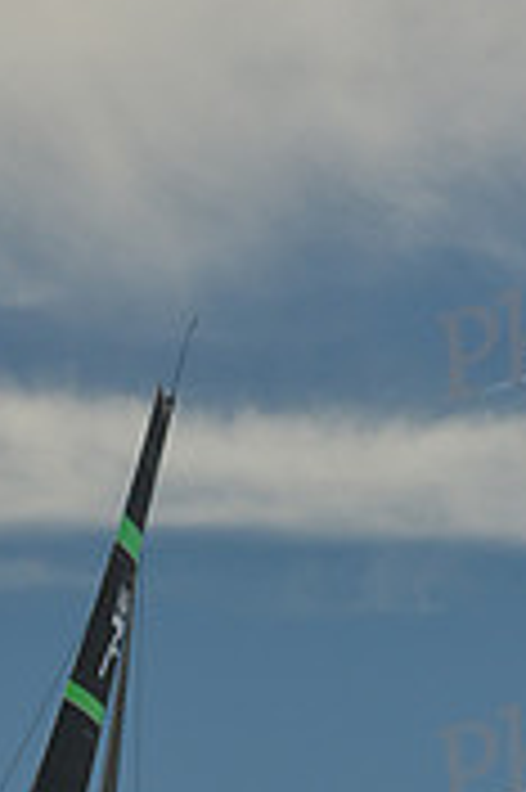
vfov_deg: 8.8
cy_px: 999
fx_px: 5072
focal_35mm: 231
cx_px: 205
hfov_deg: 5.9
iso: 400
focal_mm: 70
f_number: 6.3
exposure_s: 1/1000
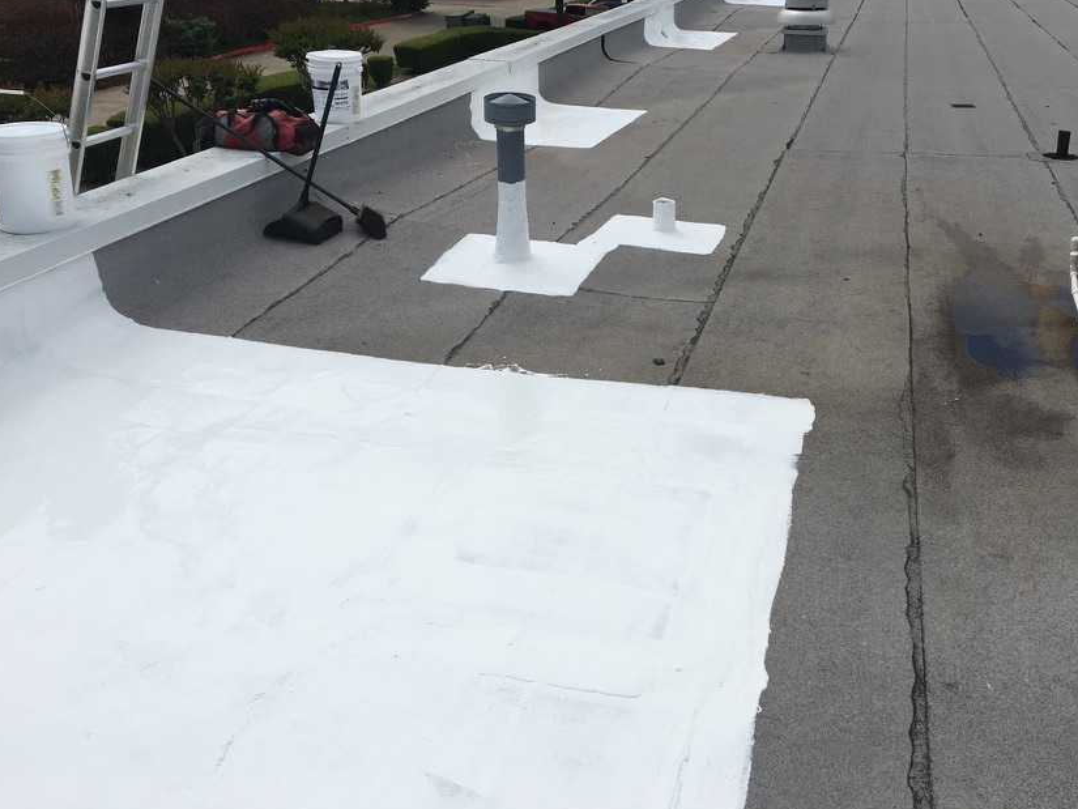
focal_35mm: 36
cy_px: 327
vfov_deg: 39.5
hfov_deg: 51.2
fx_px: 1121
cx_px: 600
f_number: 2.2
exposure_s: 1/4049
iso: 25
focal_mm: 4.15
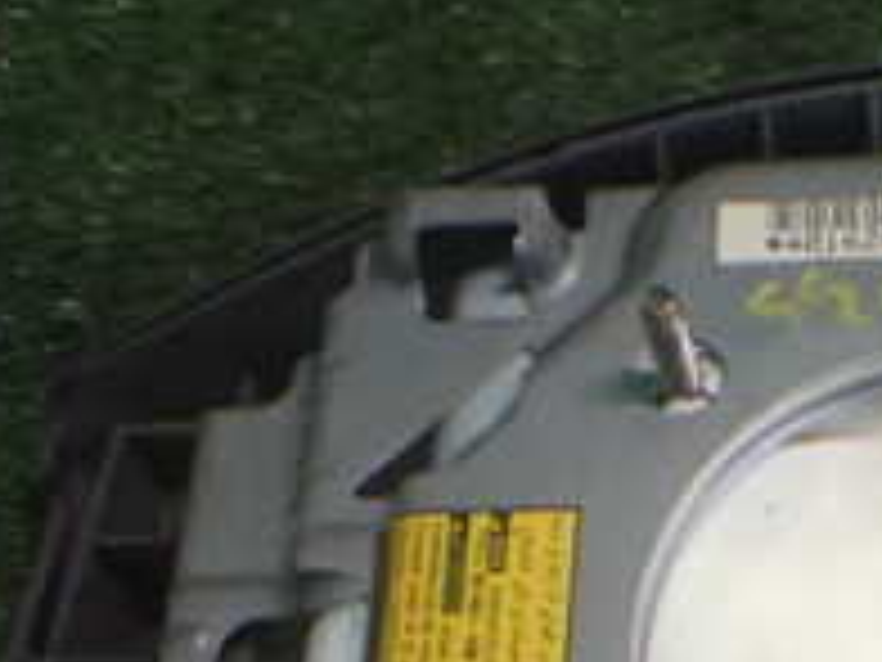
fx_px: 2344
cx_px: 927
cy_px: 824
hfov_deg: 20.5
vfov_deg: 15.4
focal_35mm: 92
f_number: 2.3
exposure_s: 1/125
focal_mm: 5.4
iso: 800
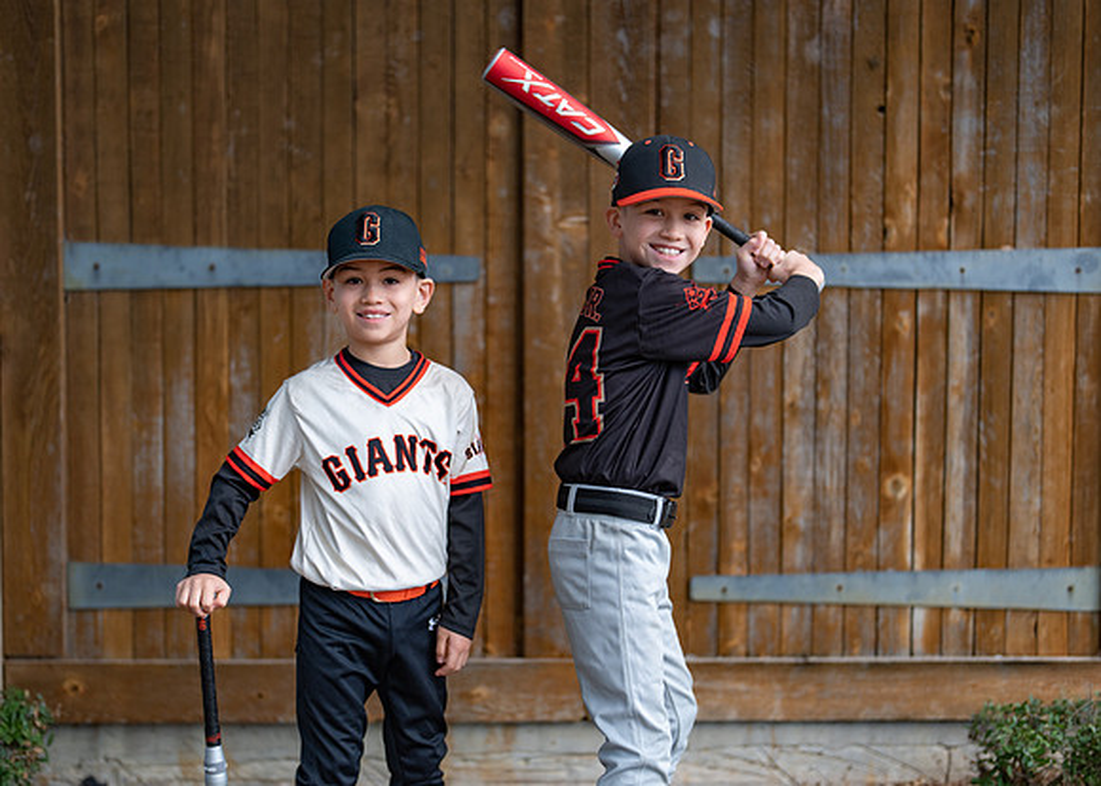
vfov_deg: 25.0
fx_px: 1770
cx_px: 509
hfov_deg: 34.5
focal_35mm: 57
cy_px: 423
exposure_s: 1/320
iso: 100
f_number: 1.2
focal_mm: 50
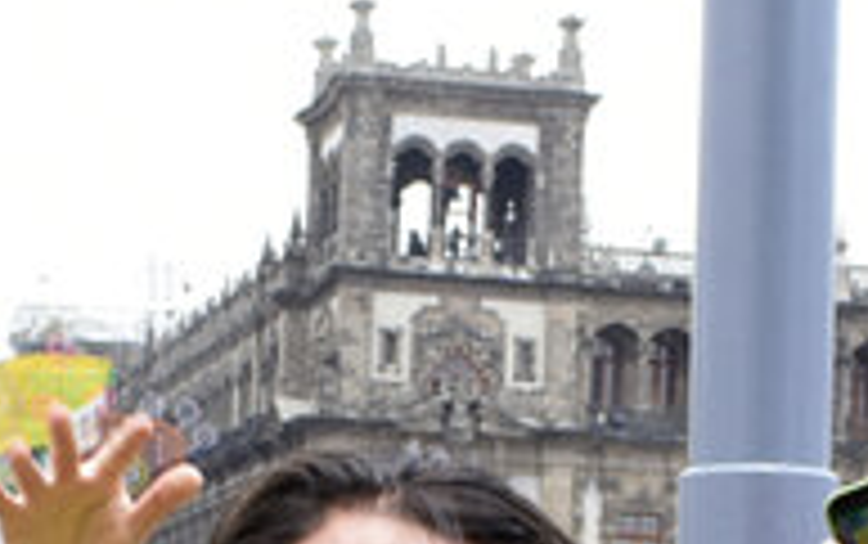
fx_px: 3836
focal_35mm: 162
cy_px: 895
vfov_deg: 7.9
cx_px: 427
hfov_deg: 12.9
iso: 160
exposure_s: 1/250
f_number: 5.6
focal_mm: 20
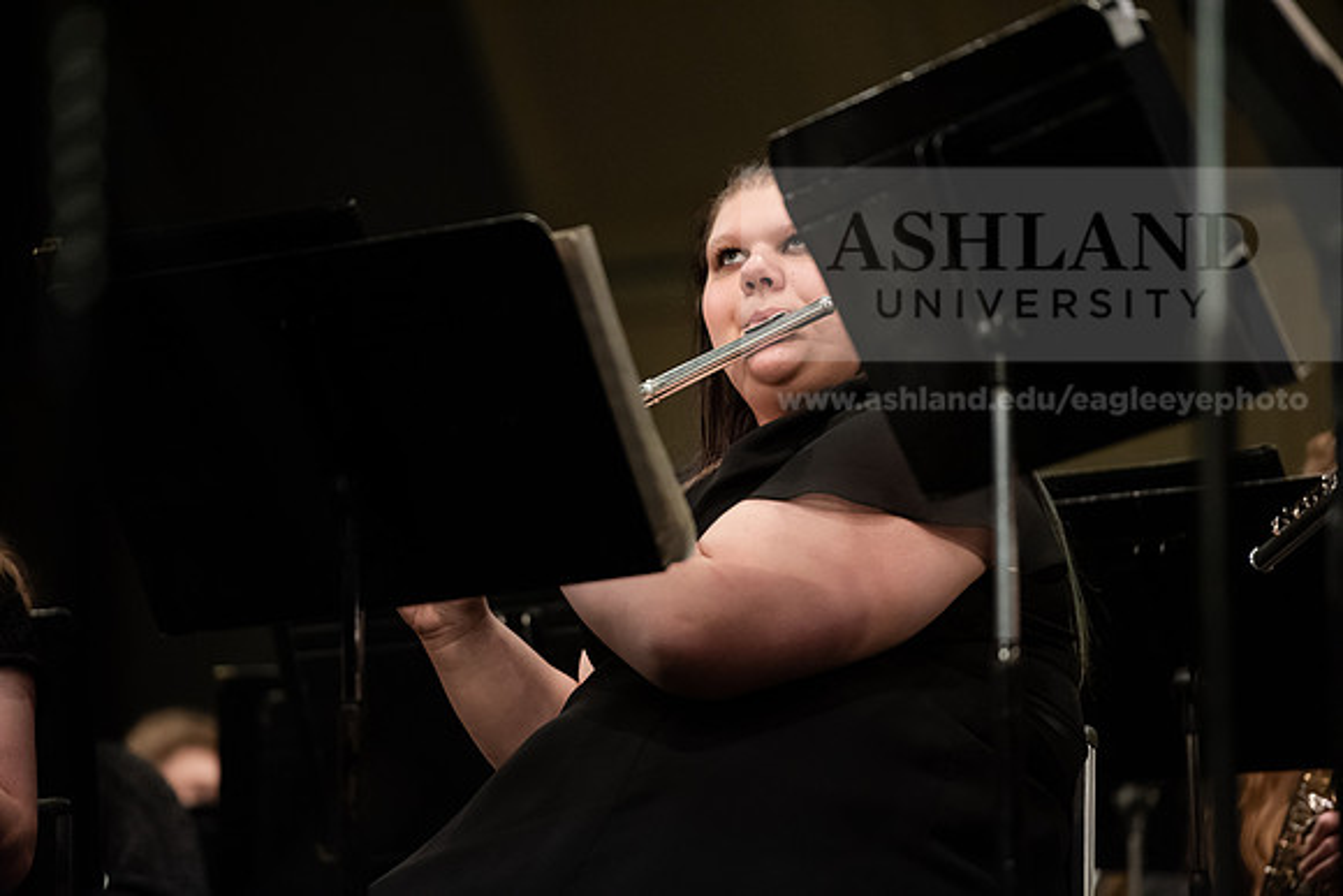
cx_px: 672
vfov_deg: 6.9
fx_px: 7463
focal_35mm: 200
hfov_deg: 10.3
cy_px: 448
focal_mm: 200
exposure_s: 1/250
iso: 3200
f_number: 2.8
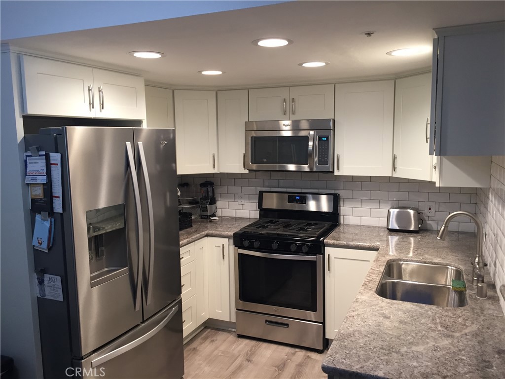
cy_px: 190
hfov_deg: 61.7
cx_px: 252
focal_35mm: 29
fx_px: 423
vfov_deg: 48.2
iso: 64
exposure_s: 1/30
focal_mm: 4.15
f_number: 2.2
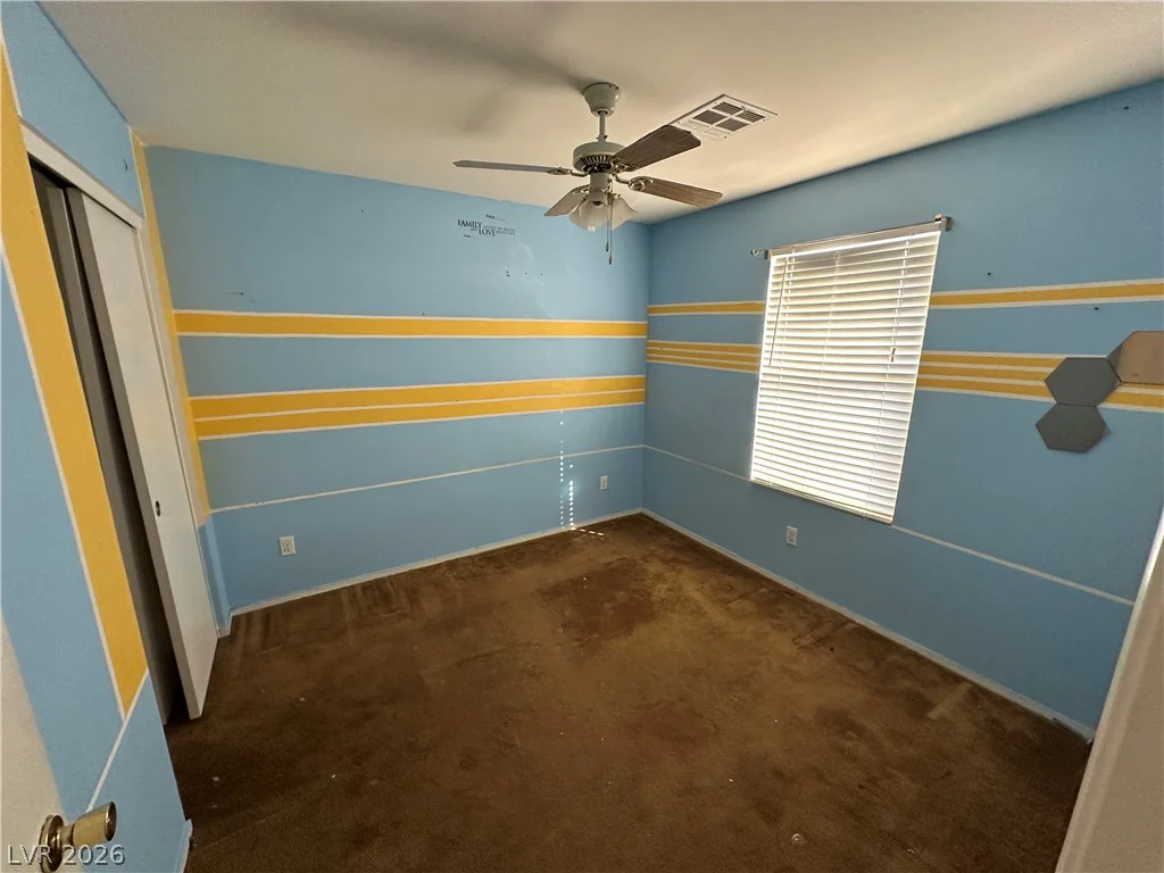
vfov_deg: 85.7
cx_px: 582
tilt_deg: -13.2
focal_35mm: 14
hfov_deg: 102.1
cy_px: 436
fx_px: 471
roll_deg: -0.2
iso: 250
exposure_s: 1/120
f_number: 2.2
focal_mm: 2.22
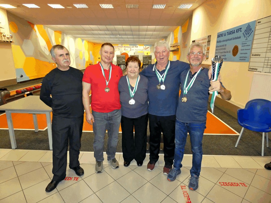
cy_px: 102
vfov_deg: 66.0
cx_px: 136
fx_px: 157
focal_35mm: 20
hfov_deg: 81.7
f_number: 2.8
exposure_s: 1/80
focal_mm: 3.6
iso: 640
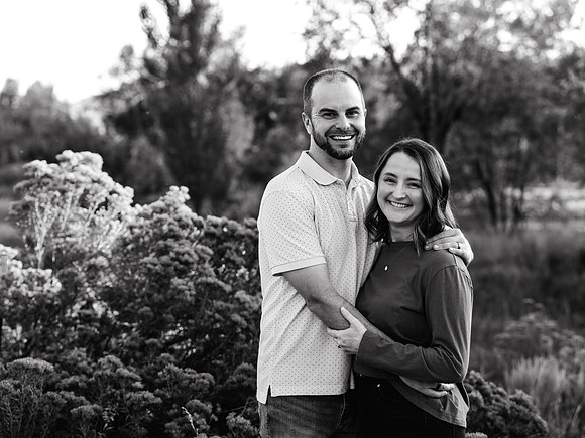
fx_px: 1536
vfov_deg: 16.3
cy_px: 219
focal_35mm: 91
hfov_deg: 21.6
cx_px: 292
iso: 160
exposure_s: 1/160
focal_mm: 84
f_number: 4
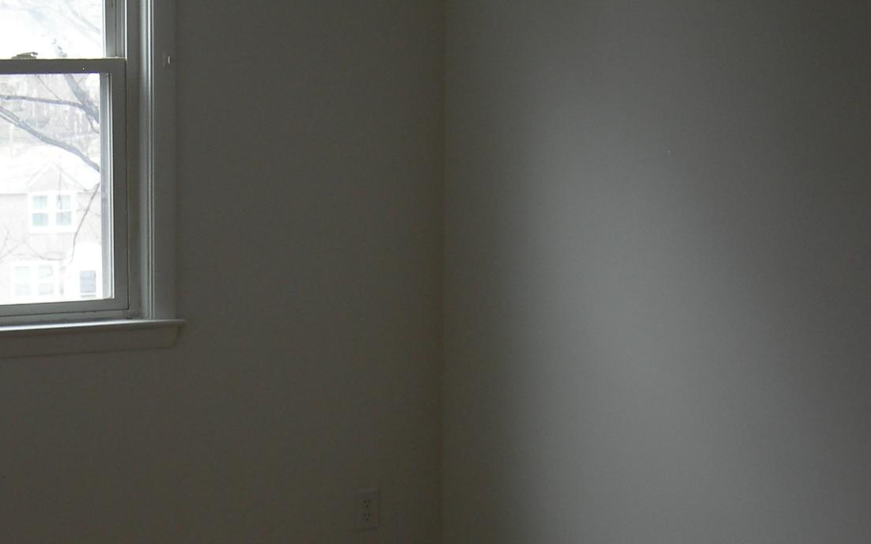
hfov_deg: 28.6
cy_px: 348
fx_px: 1685
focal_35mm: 71
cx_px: 240
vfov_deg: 18.3
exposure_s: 1/55.1
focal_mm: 7.5
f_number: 2.7
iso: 64
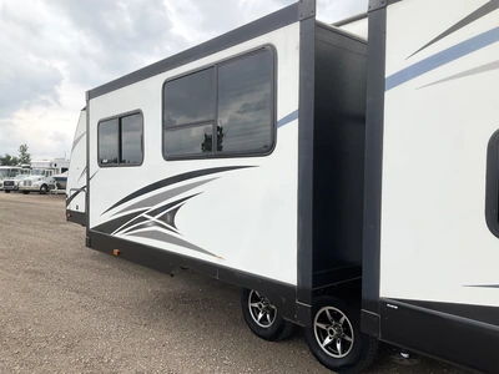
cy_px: 187
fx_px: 418
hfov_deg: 61.7
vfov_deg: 48.2
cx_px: 250
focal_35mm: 29
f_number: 1.8
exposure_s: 1/842
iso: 25
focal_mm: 3
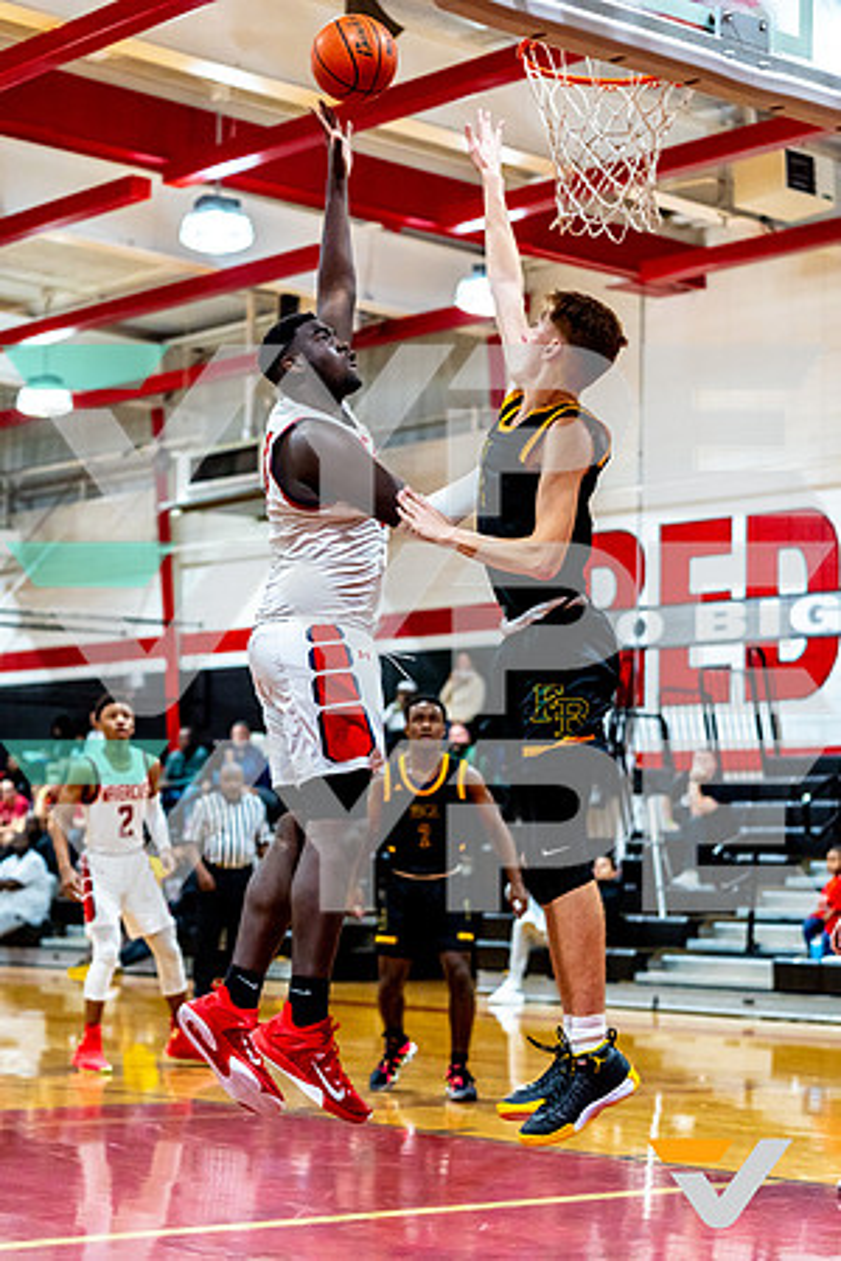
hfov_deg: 19.5
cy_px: 630
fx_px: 2453
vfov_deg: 28.8
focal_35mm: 70
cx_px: 420
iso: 3200
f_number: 2.8
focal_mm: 70
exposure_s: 1/1250
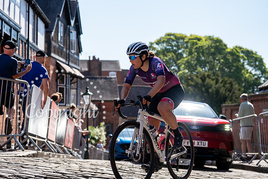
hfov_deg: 28.8
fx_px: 521
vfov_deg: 19.5
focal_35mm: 70
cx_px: 134
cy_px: 90
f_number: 3.5
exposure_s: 1/1000
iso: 100
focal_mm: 70
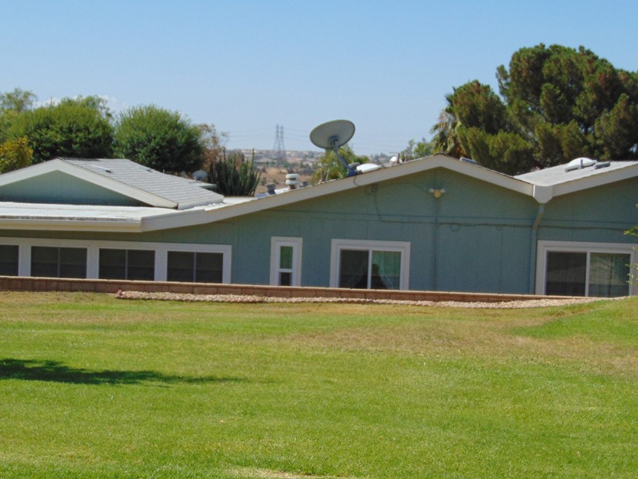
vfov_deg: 16.8
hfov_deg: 22.2
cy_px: 276
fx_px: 1622
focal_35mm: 88
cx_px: 309
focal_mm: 12.8
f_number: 3.7
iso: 80
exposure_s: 1/1000
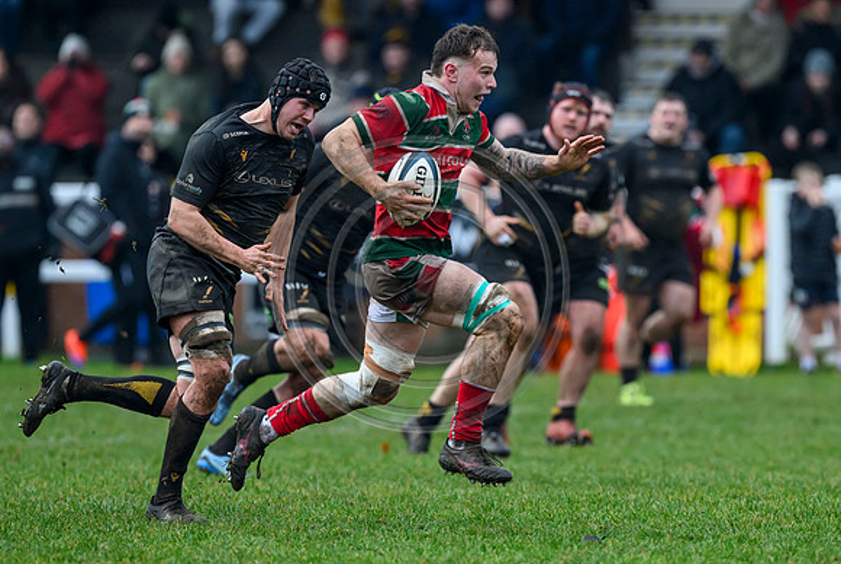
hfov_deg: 4.3
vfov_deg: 2.9
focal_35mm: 480
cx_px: 452
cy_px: 335
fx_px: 11232
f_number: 4
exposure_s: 1/2500
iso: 3200
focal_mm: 400
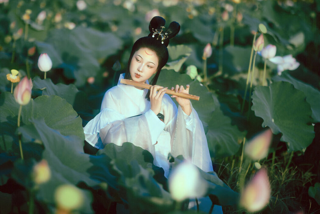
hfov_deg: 23.9
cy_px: 107
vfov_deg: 16.1
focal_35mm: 85
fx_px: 755
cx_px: 160
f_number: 1.8
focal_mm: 85
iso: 100
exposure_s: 1/2500
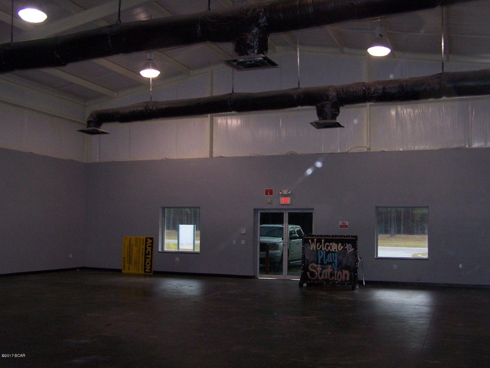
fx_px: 538
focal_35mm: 38
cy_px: 184
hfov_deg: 49.0
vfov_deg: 37.7
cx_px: 245
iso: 140
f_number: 2.8
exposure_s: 1/60
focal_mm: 6.3
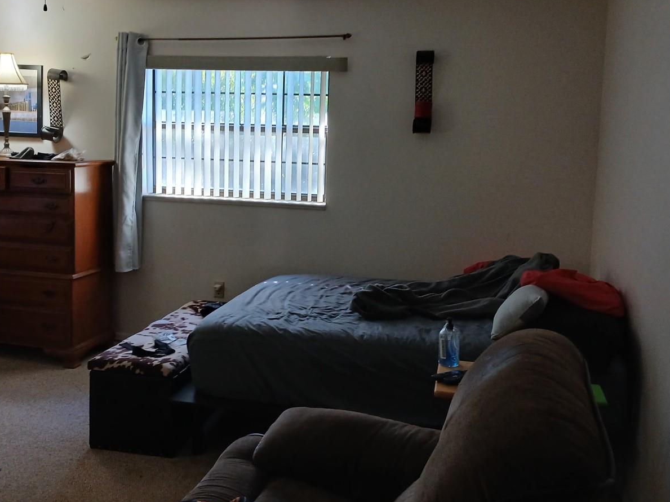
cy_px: 197
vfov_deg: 40.5
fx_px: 677
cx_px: 308
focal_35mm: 35
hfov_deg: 52.6
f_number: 1.8
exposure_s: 1/40
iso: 200
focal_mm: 3.98
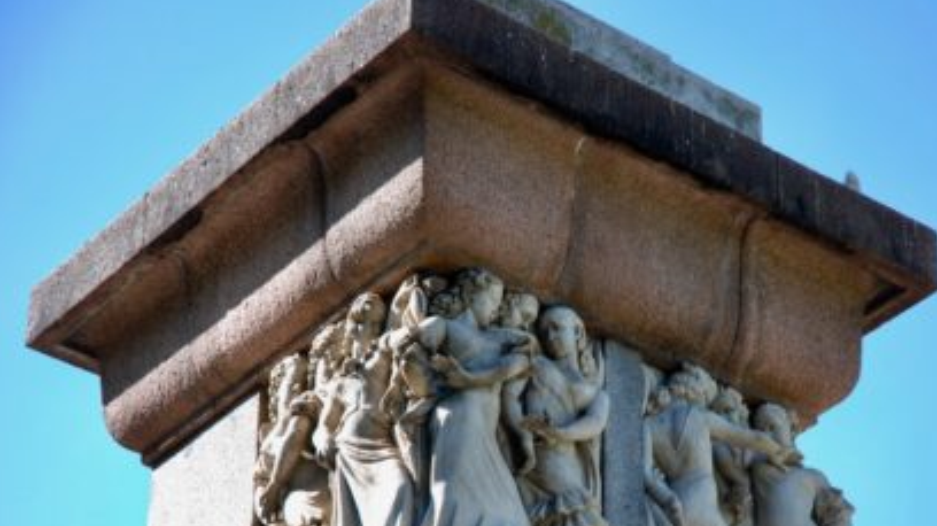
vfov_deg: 9.0
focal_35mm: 135
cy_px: 376
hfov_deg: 15.9
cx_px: 570
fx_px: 3352
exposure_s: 1/250
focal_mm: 70
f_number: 4.5
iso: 200
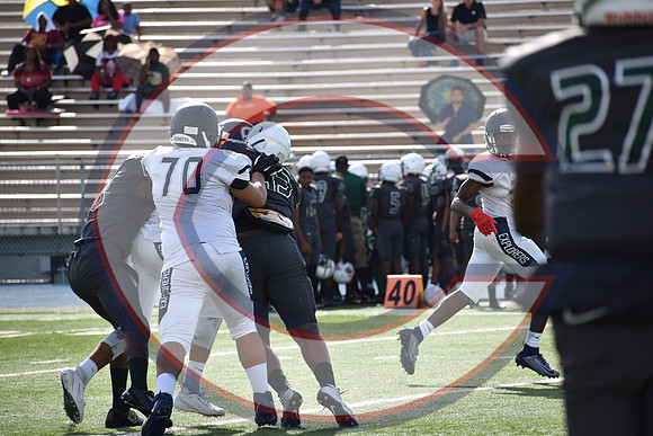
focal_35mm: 278
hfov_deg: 7.4
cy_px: 218
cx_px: 326
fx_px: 5034
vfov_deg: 5.0
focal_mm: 185
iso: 400
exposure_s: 1/1250
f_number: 5.6
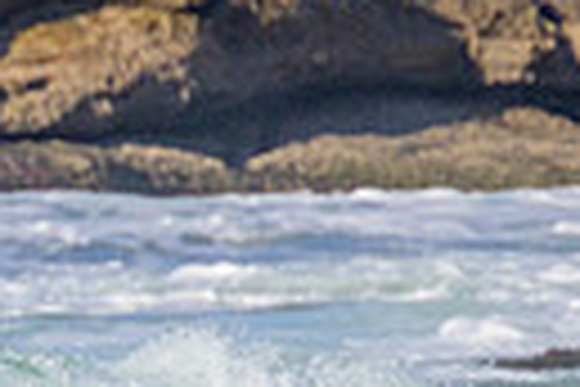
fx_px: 58108
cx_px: -396
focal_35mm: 3607
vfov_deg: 0.4
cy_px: 452
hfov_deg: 0.6
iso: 1100
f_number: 11
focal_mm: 800
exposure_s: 1/2000
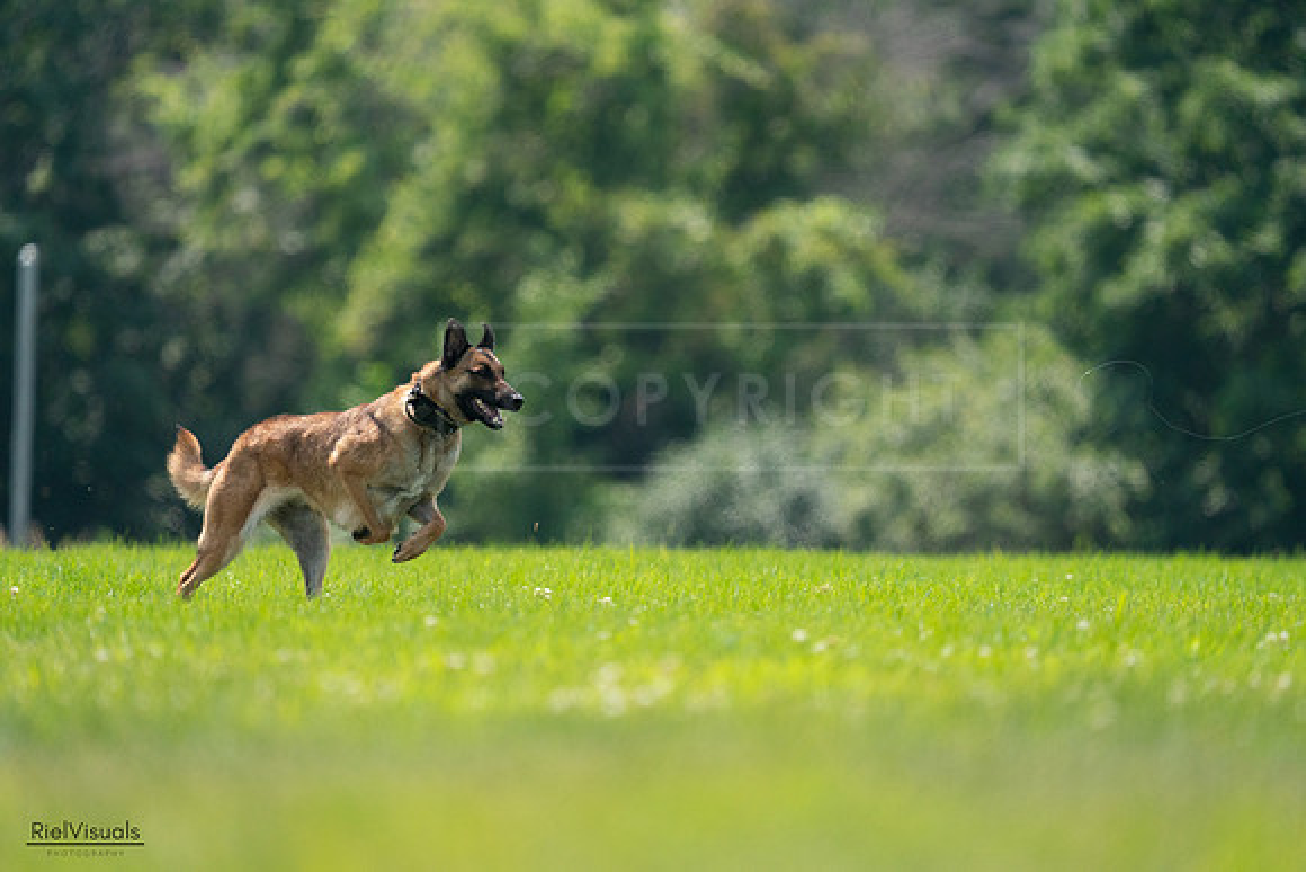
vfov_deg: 2.3
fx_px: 21771
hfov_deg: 3.4
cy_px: 436
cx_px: 653
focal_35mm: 600
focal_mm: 600
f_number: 6.3
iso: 2000
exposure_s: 1/4000
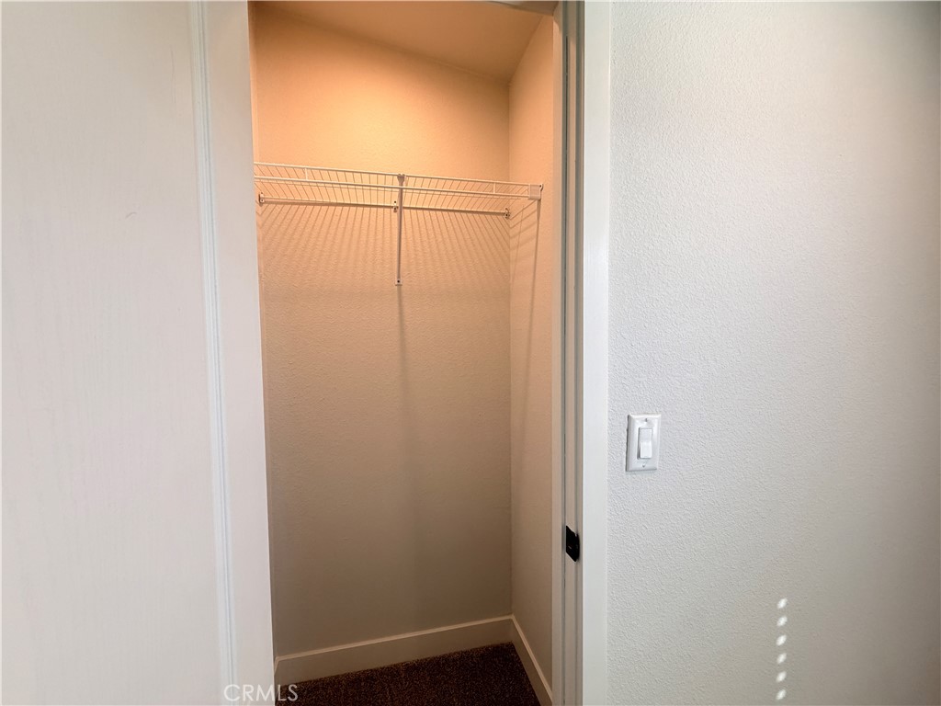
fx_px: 381
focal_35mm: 14
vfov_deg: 85.7
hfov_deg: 102.1
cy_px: 353
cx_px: 470
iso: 200
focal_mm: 2.22
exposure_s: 1/120
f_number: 2.2
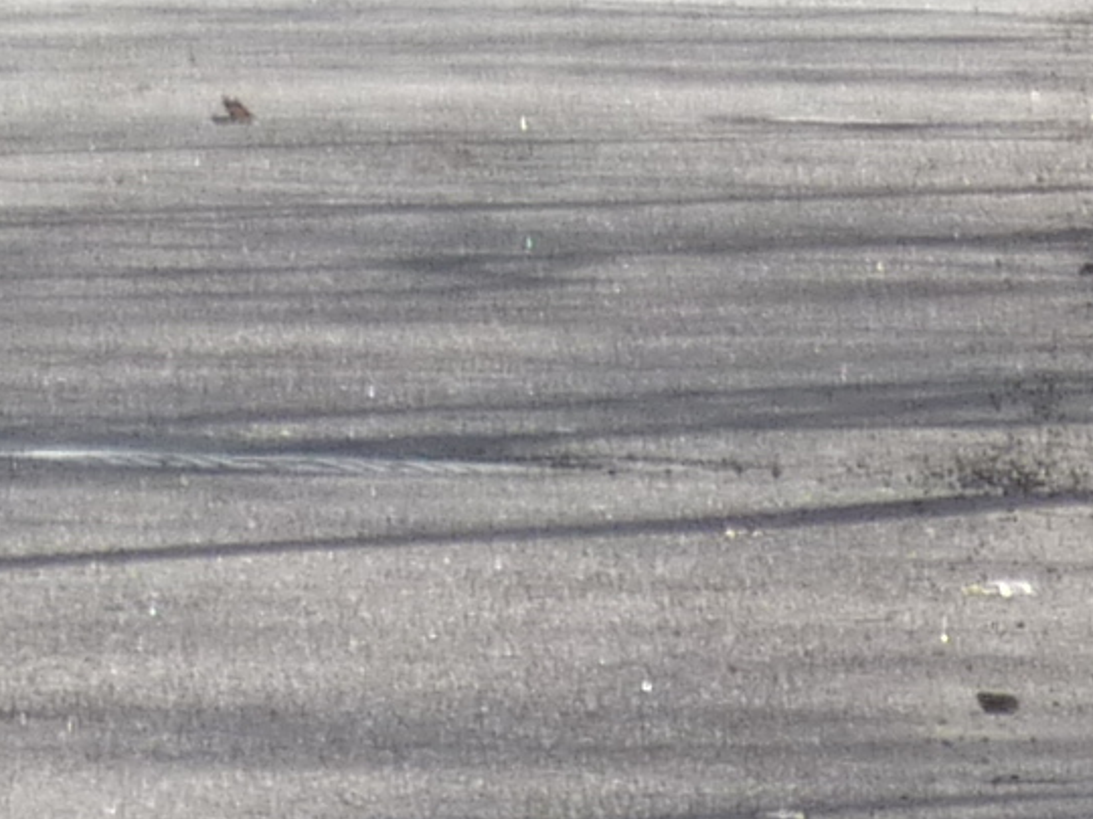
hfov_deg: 1.9
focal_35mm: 1067
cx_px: -852
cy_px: -1314
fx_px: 33691
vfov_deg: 1.4
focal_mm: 25.9
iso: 125
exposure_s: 1/500
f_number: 4.5
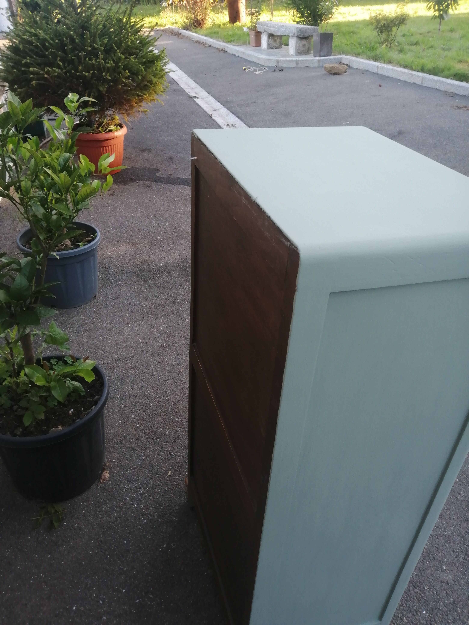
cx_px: 234
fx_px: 470
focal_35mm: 26
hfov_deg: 53.1
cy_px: 312
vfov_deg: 67.3
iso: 50
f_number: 1.8
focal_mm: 3.6
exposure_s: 1/101
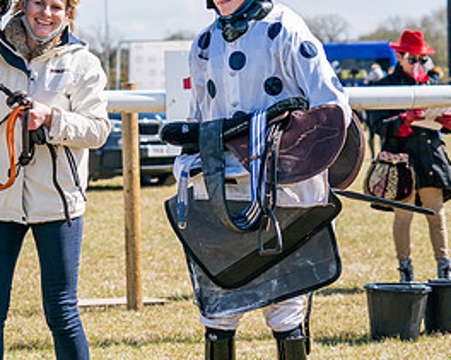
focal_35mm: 168
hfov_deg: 11.4
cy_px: 188
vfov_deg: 9.2
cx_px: -22
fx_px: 2242
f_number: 4
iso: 200
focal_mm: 70
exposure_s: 1/1600
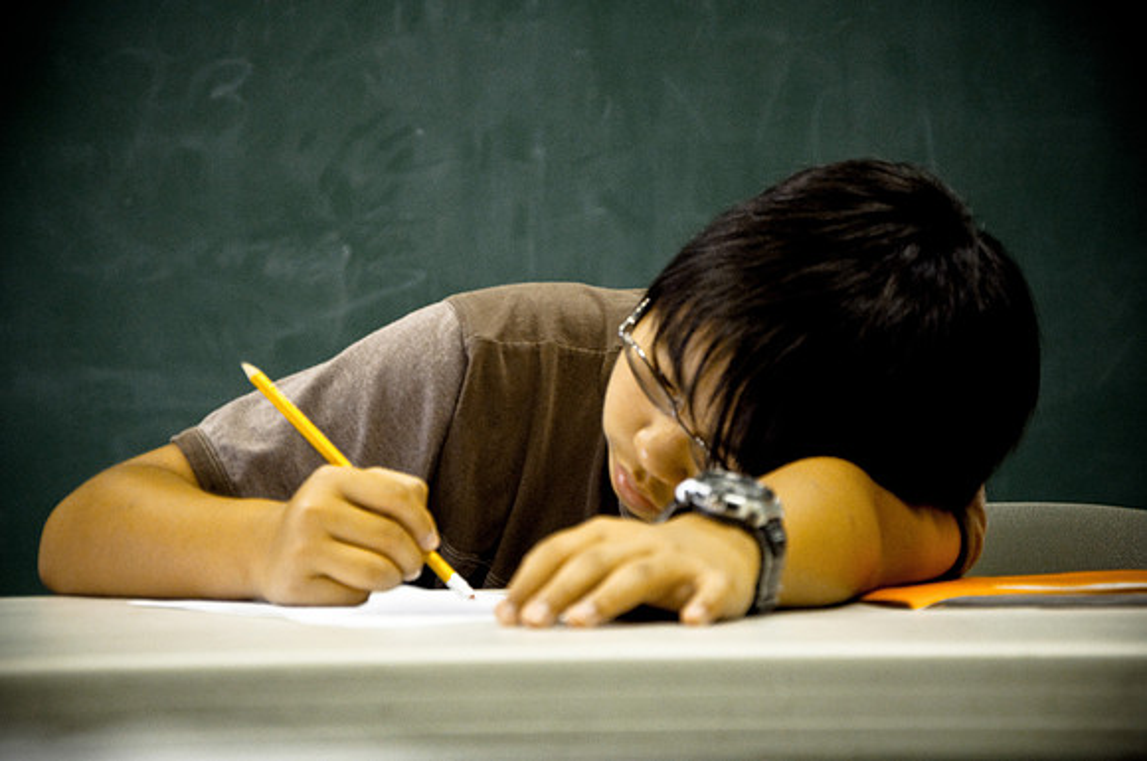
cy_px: 380
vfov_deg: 10.1
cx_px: 574
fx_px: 4295
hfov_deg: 15.2
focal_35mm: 135
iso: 1600
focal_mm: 90
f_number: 5.6
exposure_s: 1/60
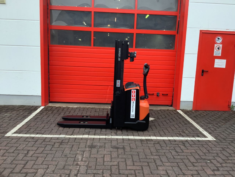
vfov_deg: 45.4
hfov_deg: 58.4
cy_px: 88
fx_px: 210
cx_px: 118
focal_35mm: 31
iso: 25
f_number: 2.4
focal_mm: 3.3
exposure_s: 1/120
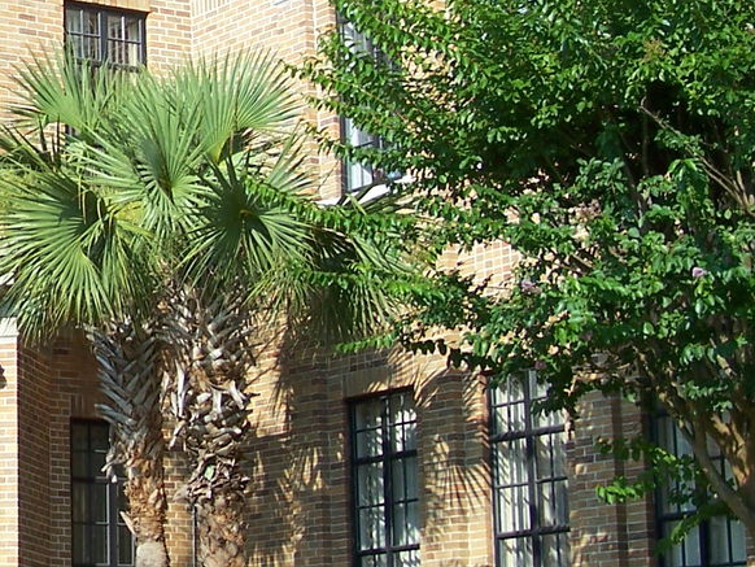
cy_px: 122
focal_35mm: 122
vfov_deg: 12.1
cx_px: -280
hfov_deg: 15.2
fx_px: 2662
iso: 64
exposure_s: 1/640
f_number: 2.8
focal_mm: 7.8
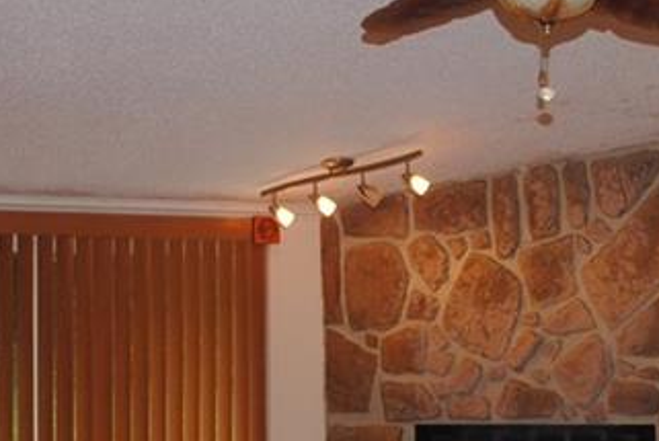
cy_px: 357
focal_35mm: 86
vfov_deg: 15.8
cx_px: 419
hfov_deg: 23.5
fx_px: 1576
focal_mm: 18
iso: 200
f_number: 3.5
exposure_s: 1/60
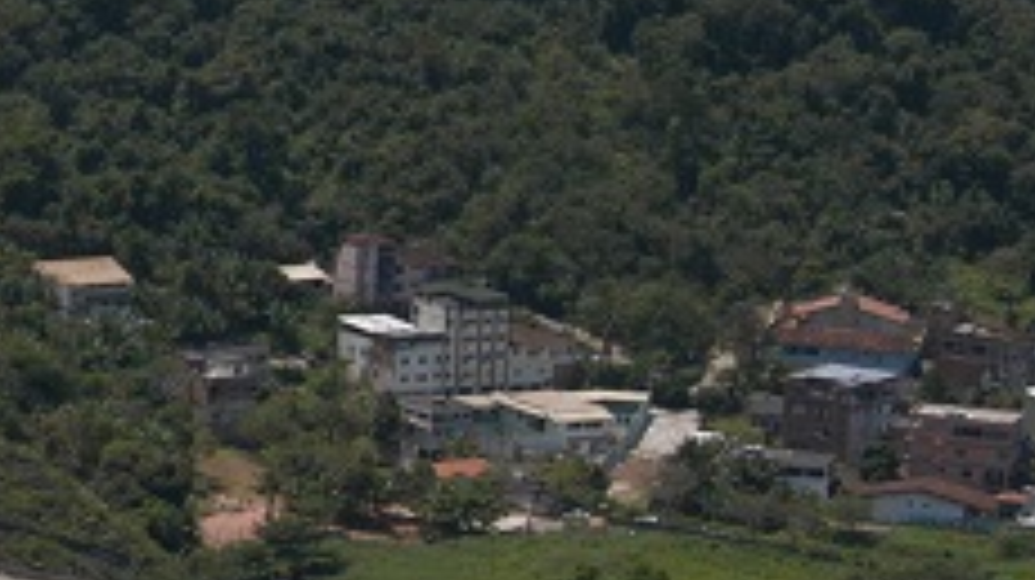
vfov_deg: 7.4
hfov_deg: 12.7
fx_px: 4498
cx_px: -302
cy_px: 169
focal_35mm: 164
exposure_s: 1/1600
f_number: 5.6
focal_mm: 30
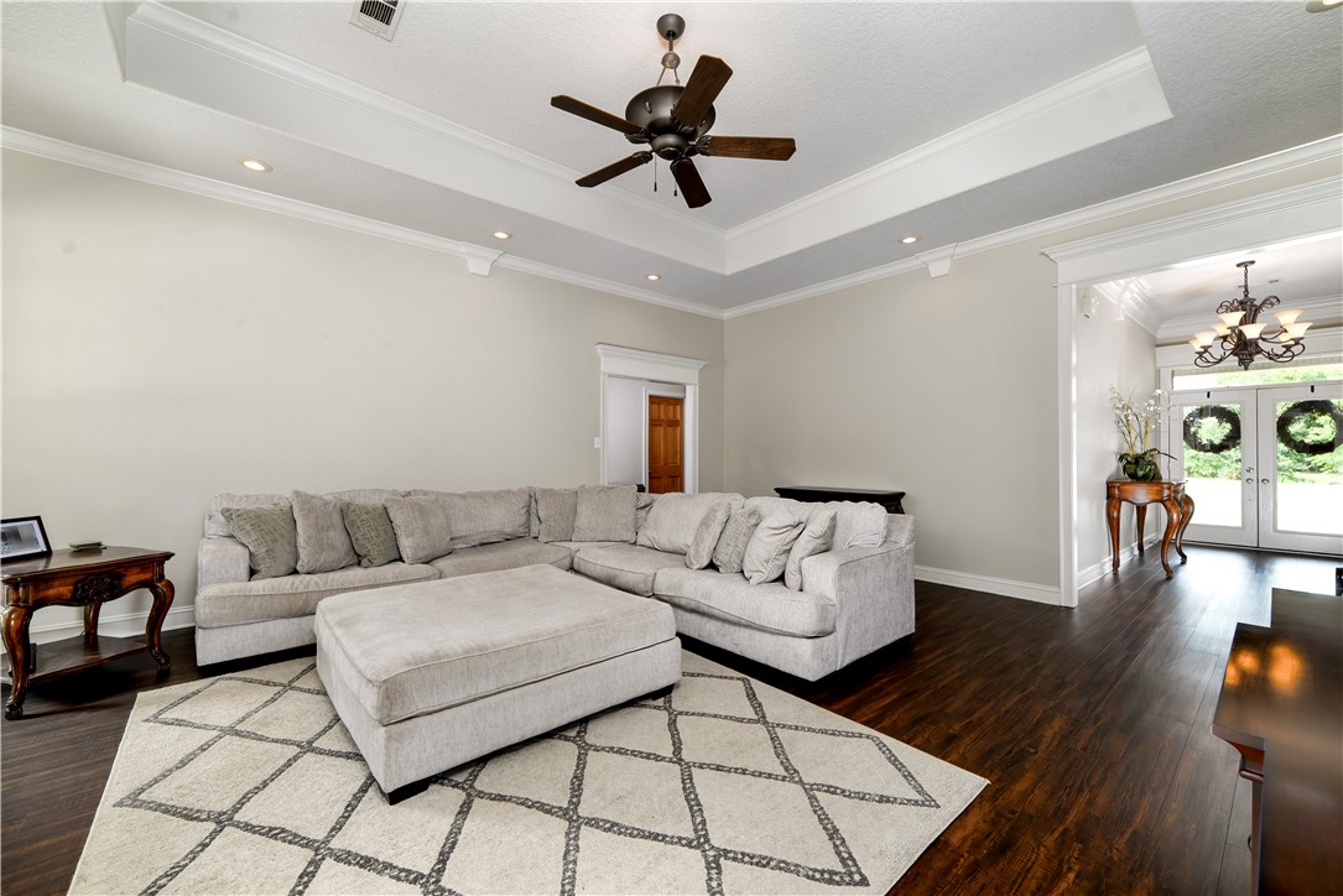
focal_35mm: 14
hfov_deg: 104.2
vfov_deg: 81.2
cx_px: 672
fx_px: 522
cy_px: 448
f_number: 7.1
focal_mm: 14
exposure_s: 1/5
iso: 250
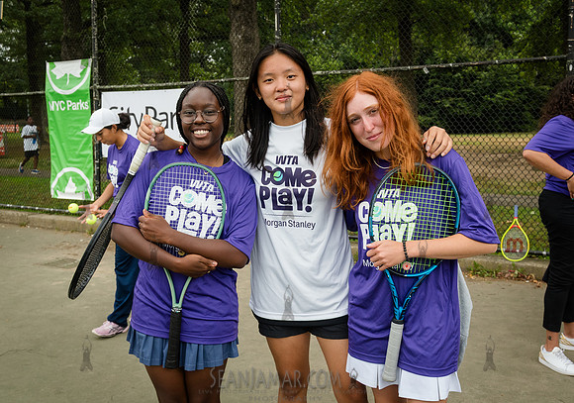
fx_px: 590
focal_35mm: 36
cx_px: 293
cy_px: 190
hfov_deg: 51.9
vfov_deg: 37.7
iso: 1000
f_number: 5
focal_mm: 31
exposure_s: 1/640
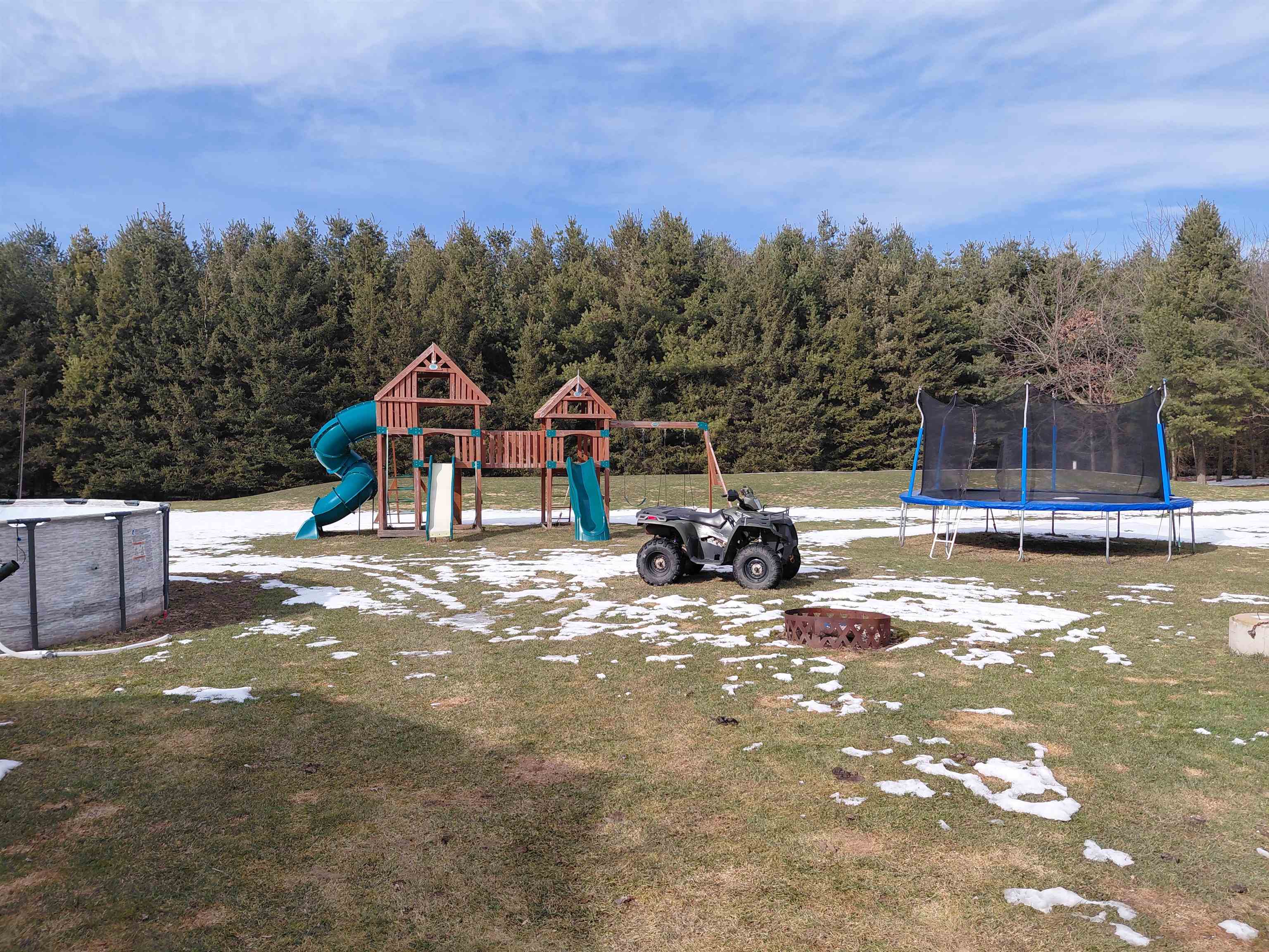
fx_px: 916
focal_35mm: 25
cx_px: 634
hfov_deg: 69.4
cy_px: 476
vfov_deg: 54.9
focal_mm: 4.69
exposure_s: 1/2153
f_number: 1.8
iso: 50
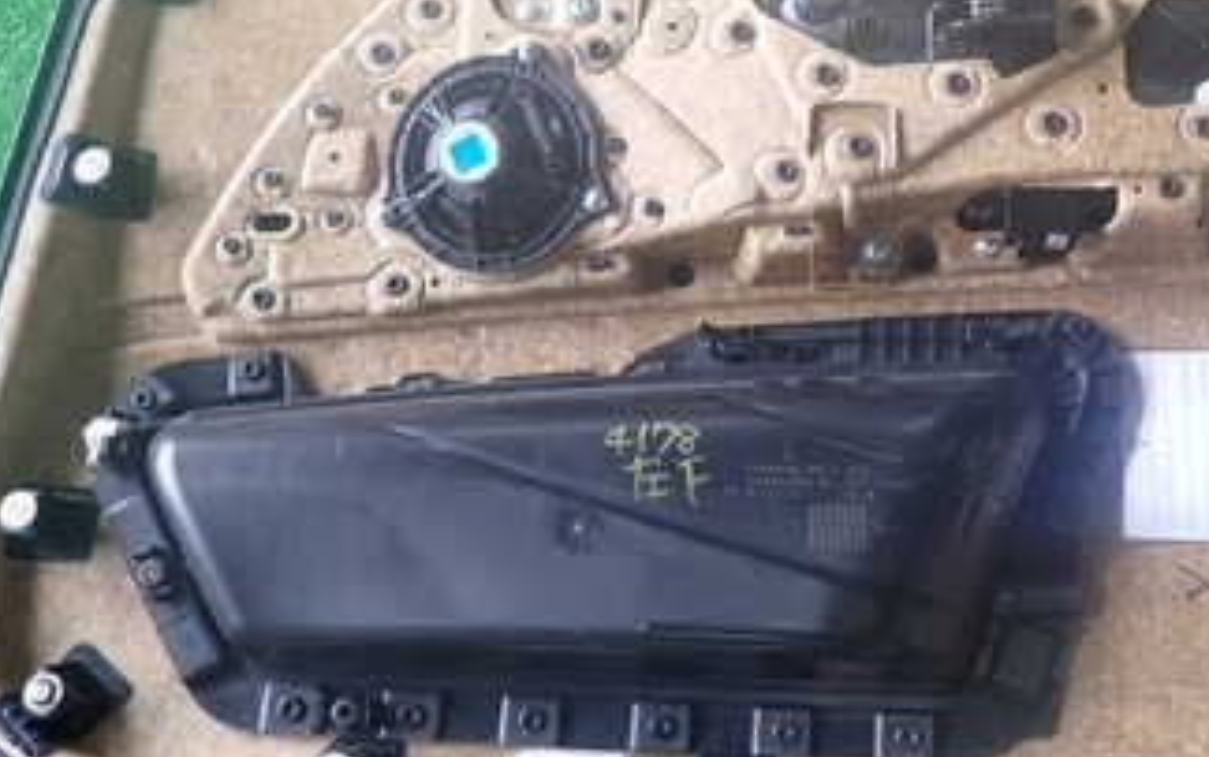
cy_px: 291
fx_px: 1616
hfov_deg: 40.6
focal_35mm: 49
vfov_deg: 26.3
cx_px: 799
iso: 160
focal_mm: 4.5
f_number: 2
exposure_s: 1/60
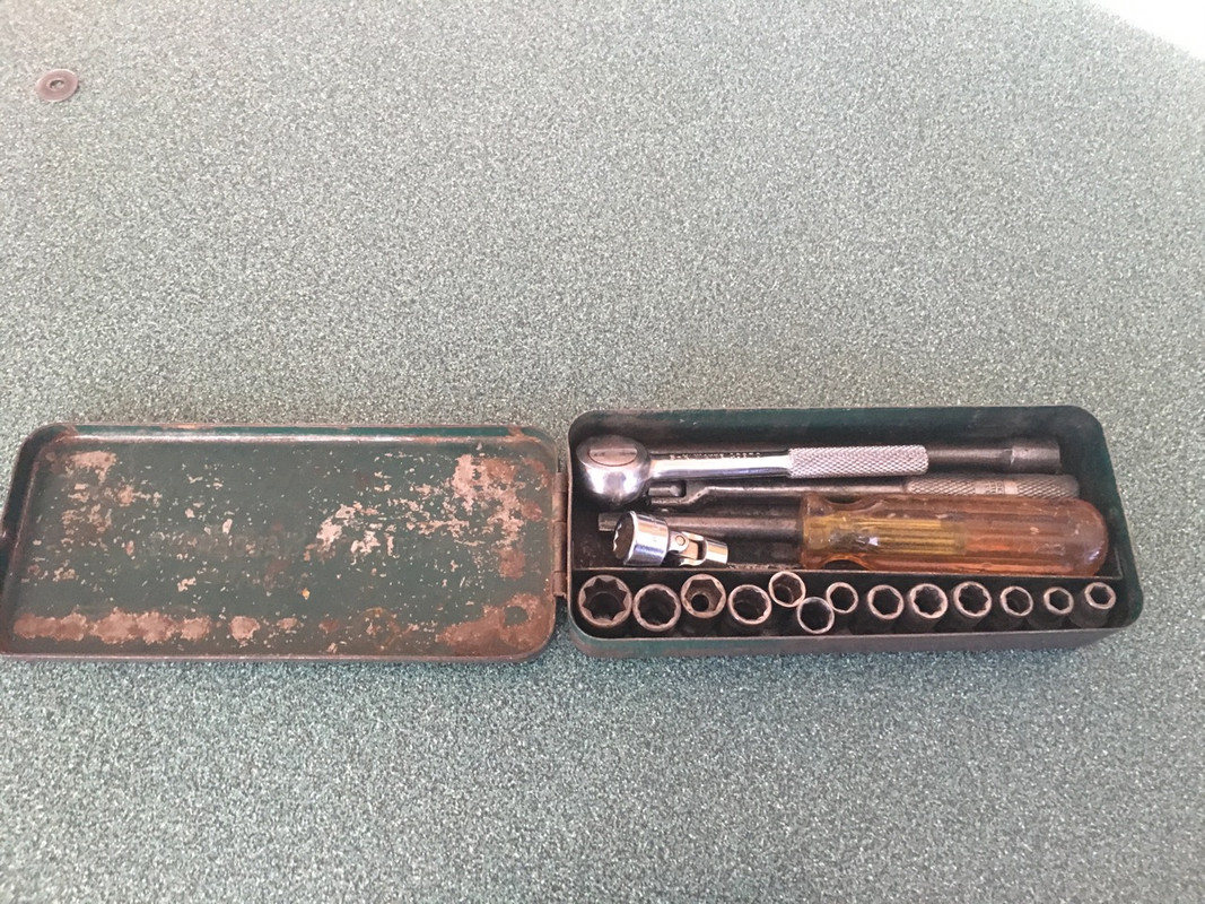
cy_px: 452
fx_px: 1009
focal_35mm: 29
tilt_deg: -68.1
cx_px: 602
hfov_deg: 61.7
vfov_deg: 48.2
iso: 250
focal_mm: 4.15
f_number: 2.2
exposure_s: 1/15
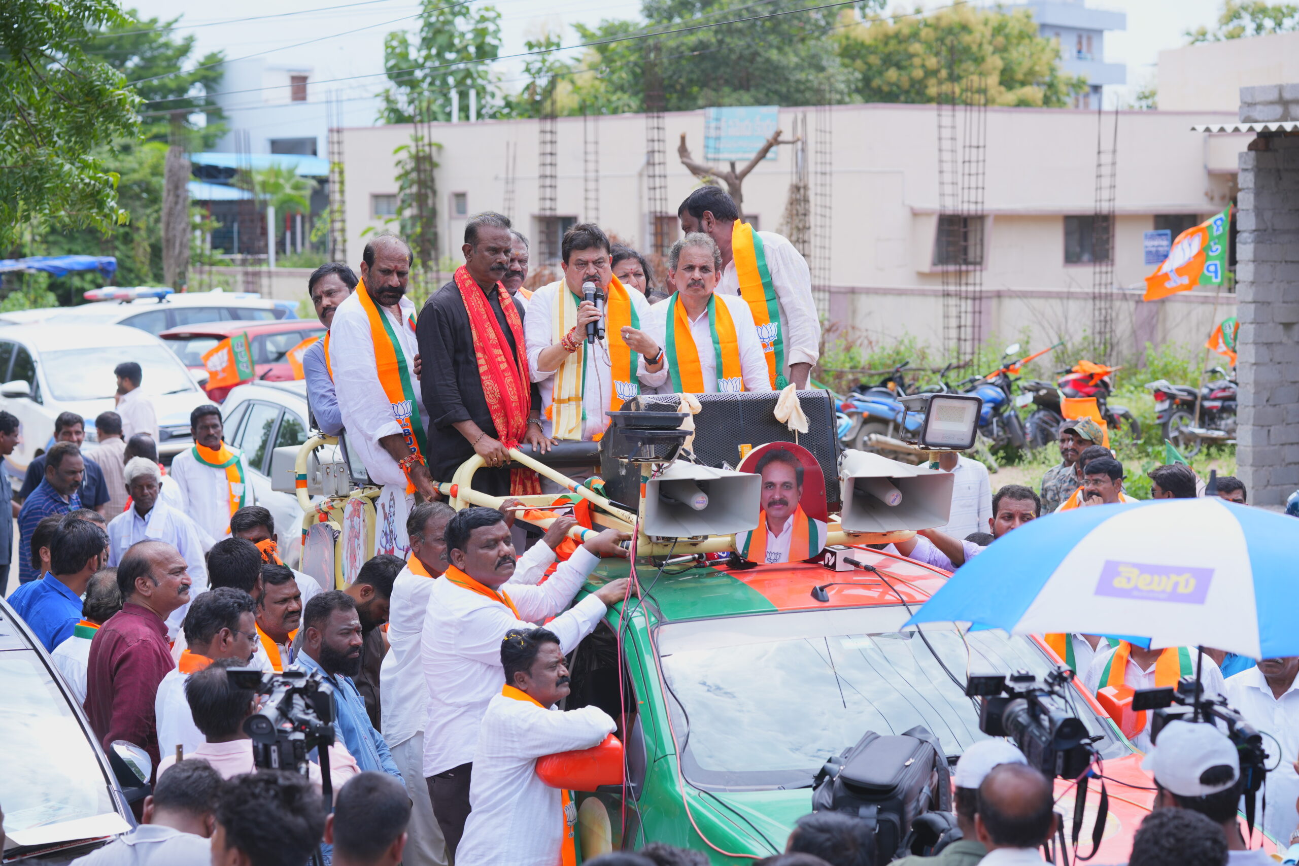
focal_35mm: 85
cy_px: 433
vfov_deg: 16.1
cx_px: 650
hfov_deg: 23.9
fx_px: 3067
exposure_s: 1/400
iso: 100
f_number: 4
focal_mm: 85
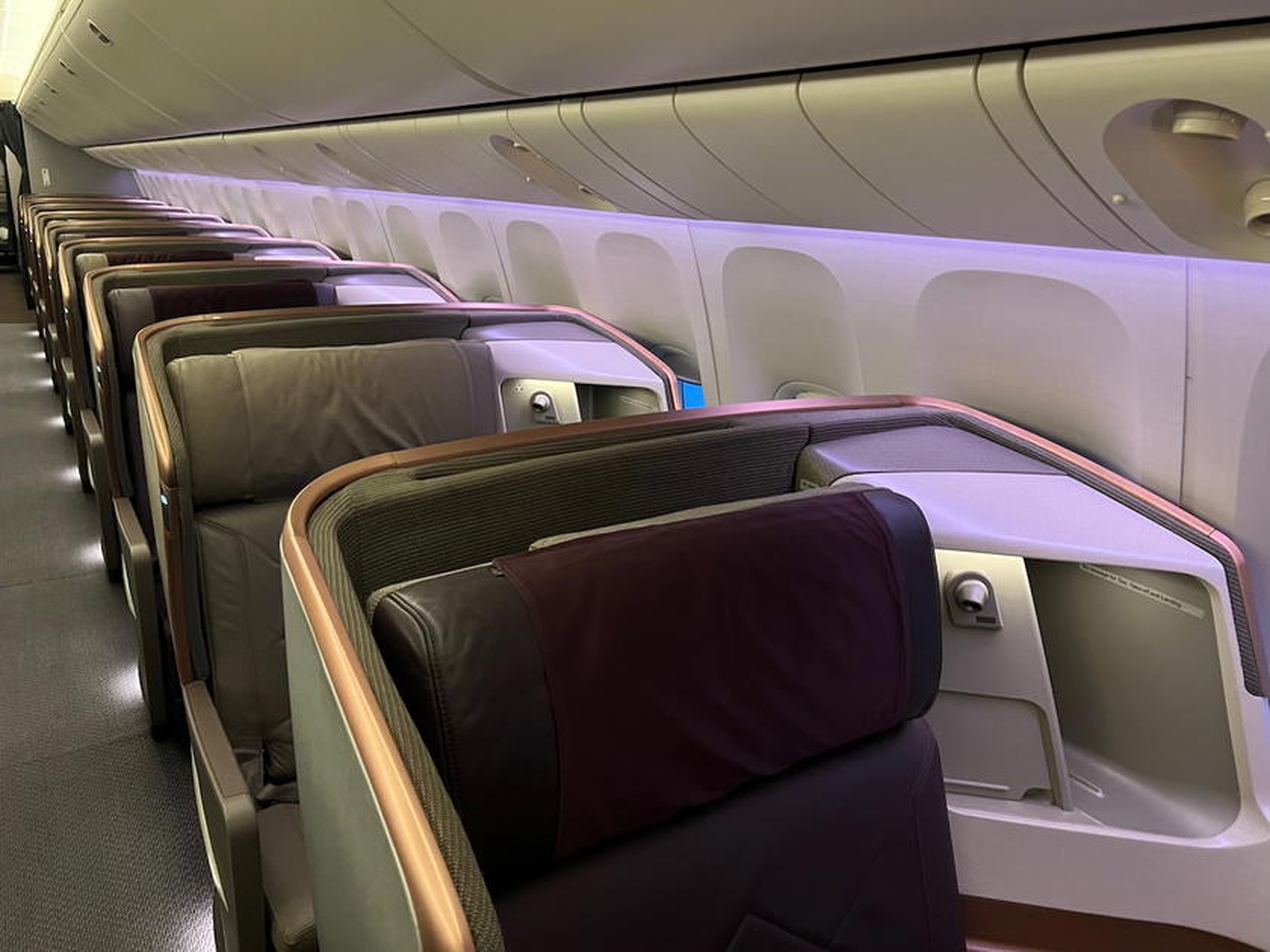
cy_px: 476
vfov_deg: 53.1
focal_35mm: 26
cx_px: 635
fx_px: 954
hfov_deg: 67.3
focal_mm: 5.7
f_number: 1.5
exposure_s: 1/38
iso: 640
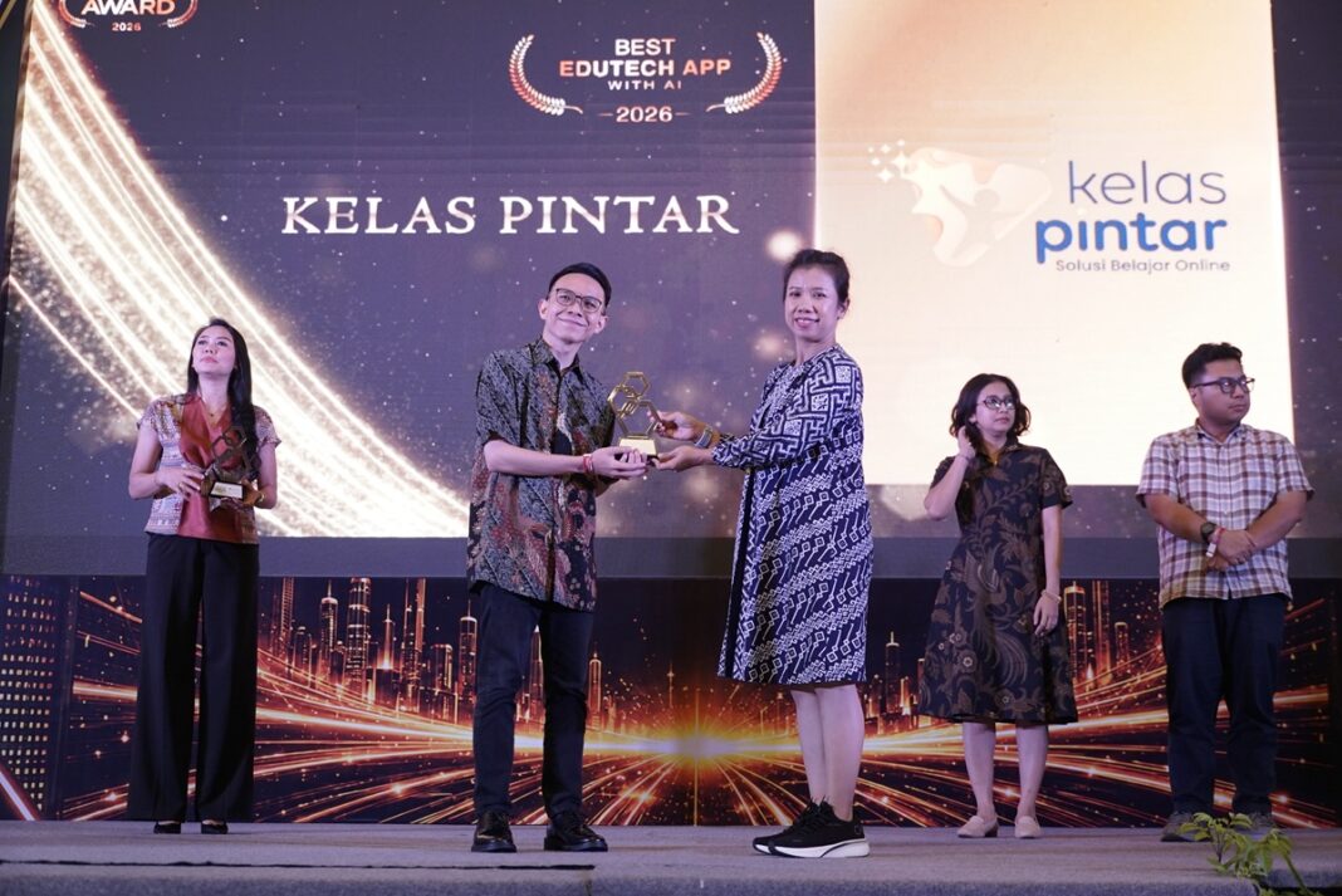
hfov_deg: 43.6
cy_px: 448
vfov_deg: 29.9
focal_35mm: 45
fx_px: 1678
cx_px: 671
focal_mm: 45
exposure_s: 1/60
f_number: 4
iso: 1250
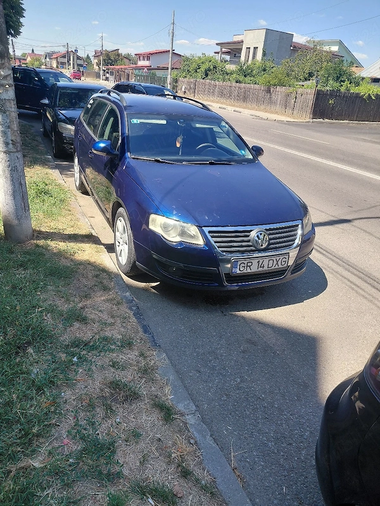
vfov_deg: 69.4
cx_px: 190
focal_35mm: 25
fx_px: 366
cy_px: 253
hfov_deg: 54.9
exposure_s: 1/1000
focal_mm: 4.69
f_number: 1.8
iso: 50
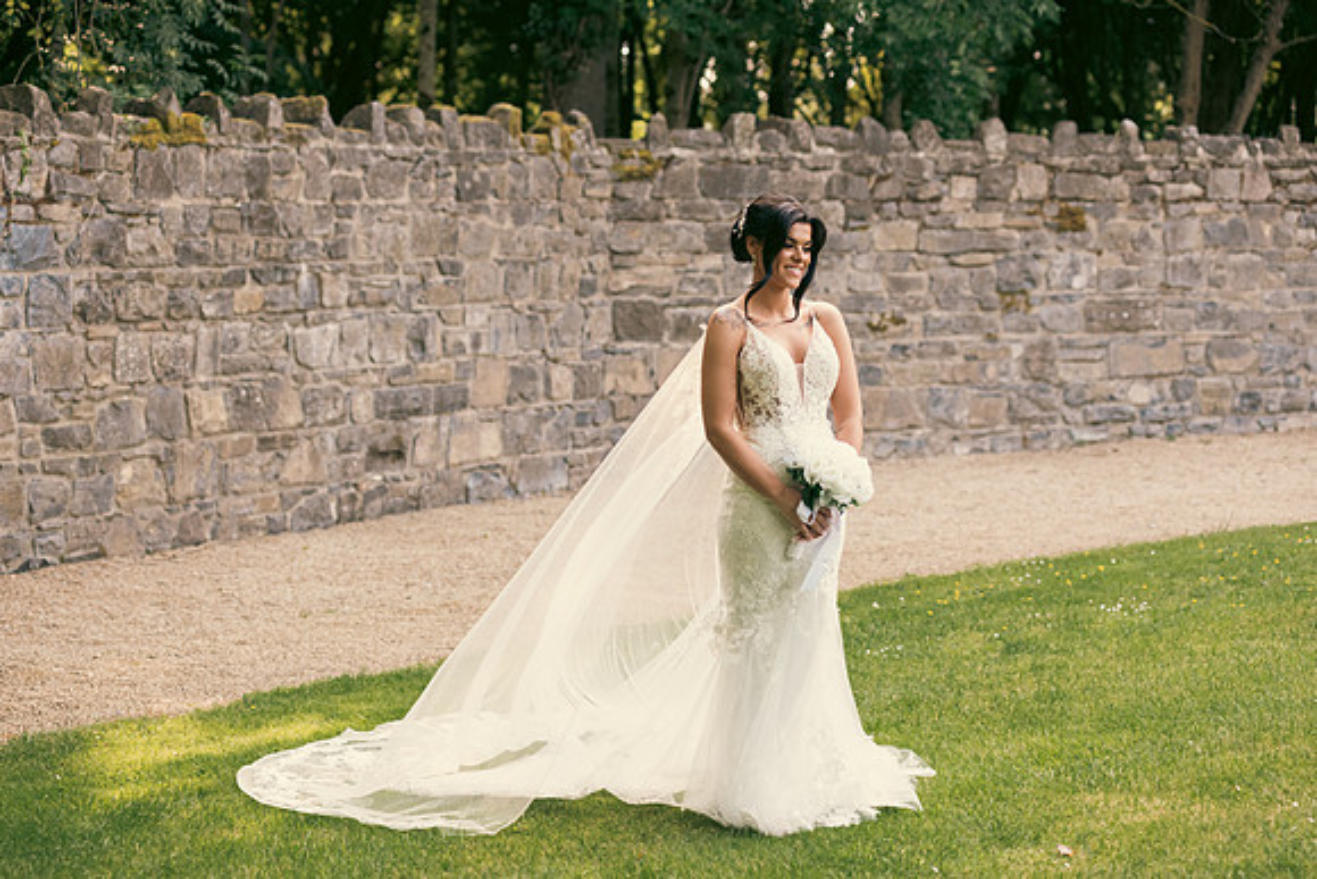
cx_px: 658
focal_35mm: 86
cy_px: 440
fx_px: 3147
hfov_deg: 23.6
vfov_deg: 15.9
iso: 250
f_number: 3.5
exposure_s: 1/250
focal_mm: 86
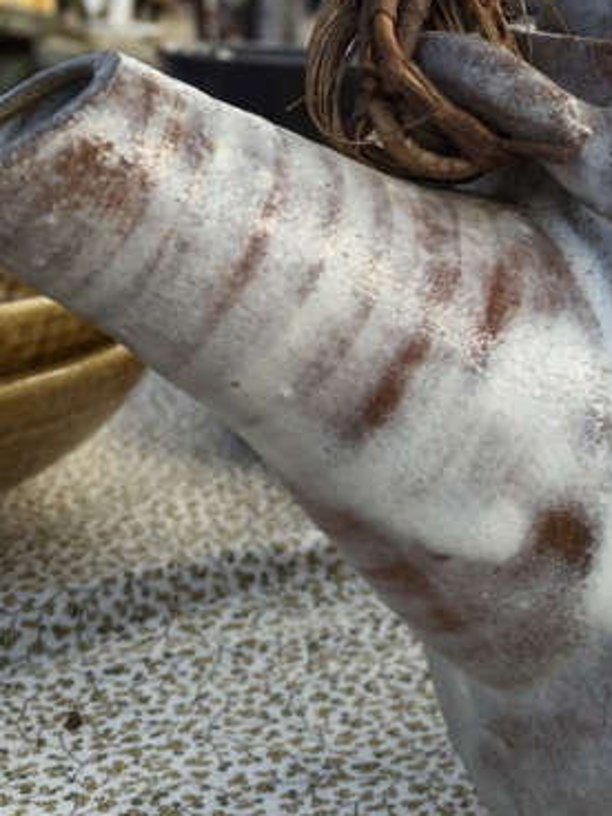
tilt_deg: -9.9
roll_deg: -2.5
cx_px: 577
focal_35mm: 63
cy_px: 290
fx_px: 1485
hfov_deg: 22.6
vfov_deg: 30.6
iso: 32
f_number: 2.2
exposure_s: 1/120
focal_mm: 4.15
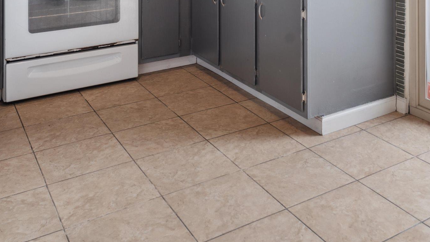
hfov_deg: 44.3
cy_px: -69
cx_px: 311
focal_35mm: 45
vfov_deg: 23.5
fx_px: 513
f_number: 8
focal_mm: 19
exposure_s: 1/3.33
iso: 100
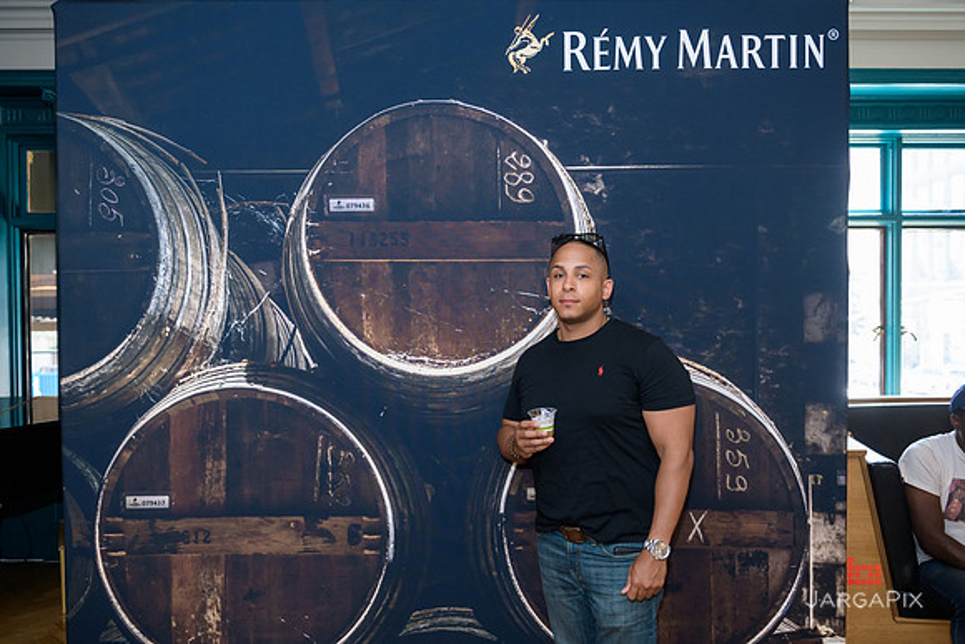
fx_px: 877
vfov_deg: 40.3
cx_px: 482
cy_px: 322
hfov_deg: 57.7
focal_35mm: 33
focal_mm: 31
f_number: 3.2
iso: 1000
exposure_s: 1/100
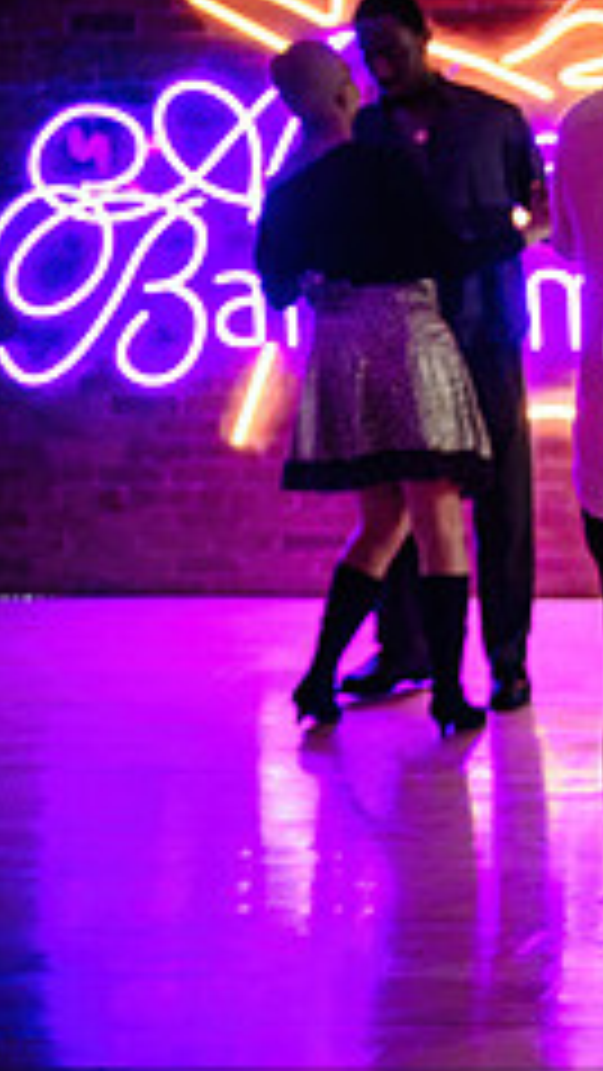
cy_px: 532
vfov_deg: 27.2
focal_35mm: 78
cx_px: 1406
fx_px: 2216
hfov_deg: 12.5
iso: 2000
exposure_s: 1/160
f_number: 2
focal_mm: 28
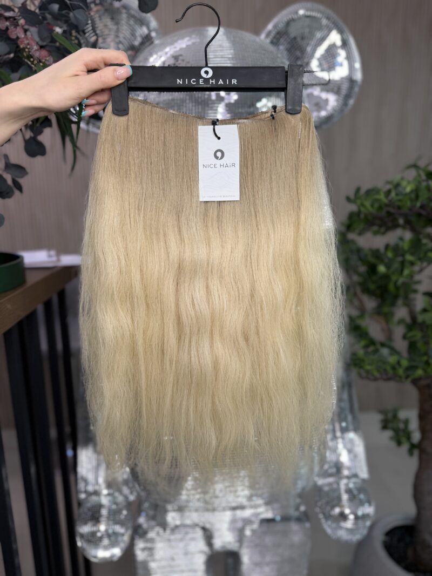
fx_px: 399
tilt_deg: -13.1
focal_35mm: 24
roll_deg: +0.7
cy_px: 288
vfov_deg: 71.6
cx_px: 216
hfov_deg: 56.8
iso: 64
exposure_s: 1/100
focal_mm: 6.76
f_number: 1.78
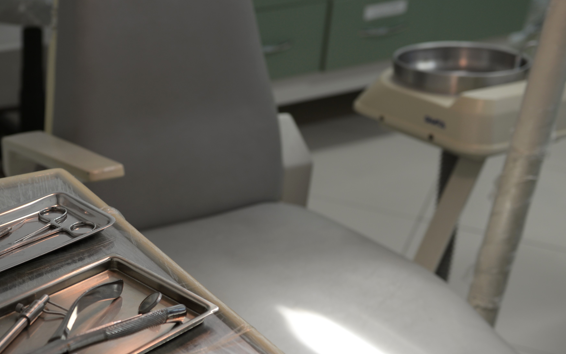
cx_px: 130
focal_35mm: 70
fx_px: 1080
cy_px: 240
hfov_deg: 28.9
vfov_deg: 18.5
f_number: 3.5
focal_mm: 40
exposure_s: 1/15
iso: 200
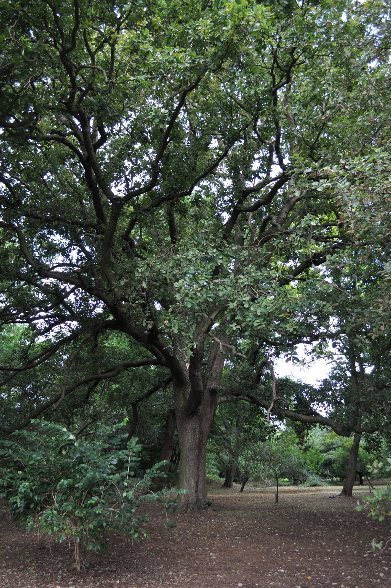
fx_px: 490
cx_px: 196
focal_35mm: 30
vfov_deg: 62.0
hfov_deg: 43.5
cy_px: 294
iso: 220
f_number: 5.6
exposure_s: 1/125
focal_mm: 20
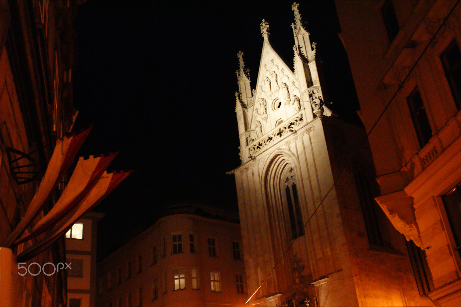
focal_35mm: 39
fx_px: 499
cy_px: 154
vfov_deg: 34.2
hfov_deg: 49.6
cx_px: 230
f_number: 4.5
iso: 1600
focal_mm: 26
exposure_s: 1/5
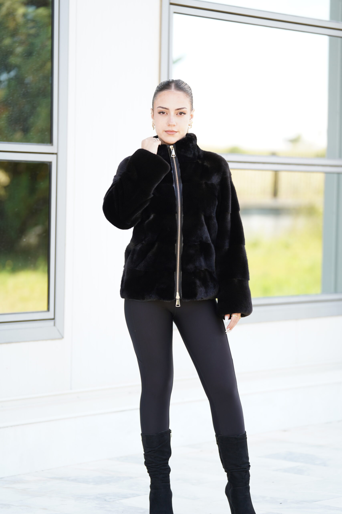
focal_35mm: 128
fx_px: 1824
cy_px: 257
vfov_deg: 16.0
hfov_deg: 10.7
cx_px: 171
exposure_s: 1/250
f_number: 2.8
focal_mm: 128
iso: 200
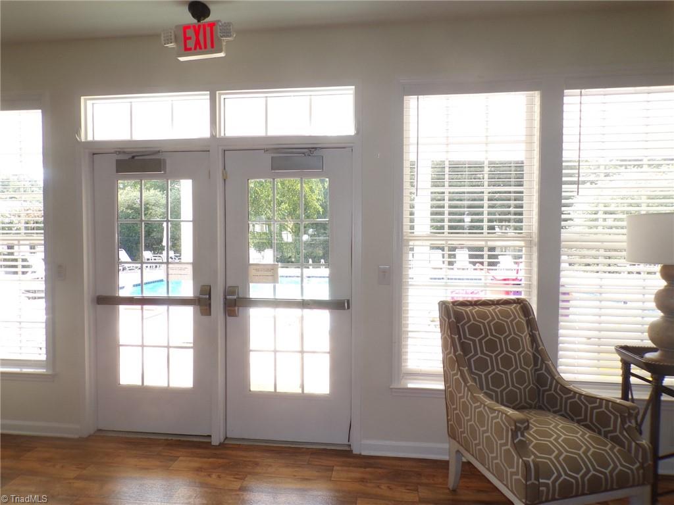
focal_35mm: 24
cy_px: 252
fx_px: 467
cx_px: 337
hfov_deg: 71.6
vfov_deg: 56.8
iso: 80
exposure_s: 1/45
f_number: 4.3
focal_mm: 4.3
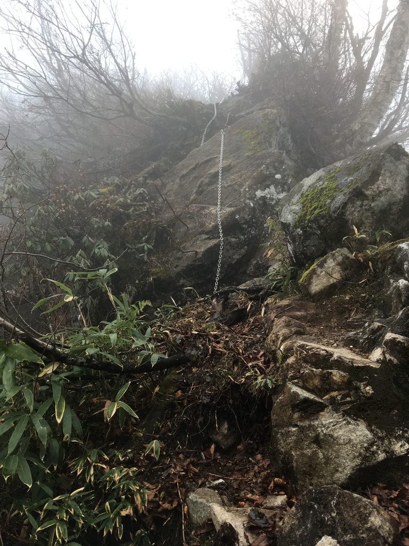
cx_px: 204
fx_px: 457
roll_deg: +1.3
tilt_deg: +9.1
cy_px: 273
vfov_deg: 61.7
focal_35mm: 29
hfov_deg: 48.2
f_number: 2.2
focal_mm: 4.15
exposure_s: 1/120
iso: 32
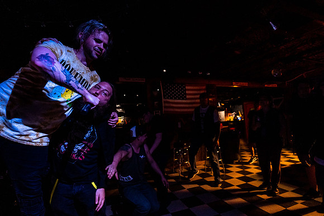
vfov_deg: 71.4
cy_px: 107
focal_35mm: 17
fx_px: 150
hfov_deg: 94.3
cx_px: 160
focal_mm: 14
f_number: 2.8
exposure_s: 1/200
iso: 2000
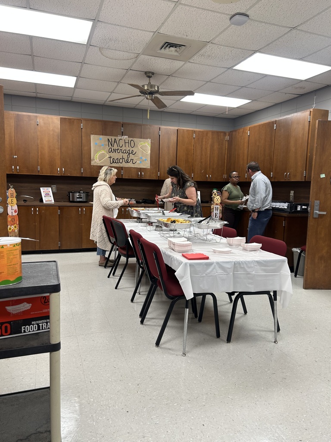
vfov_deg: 67.3
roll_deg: -3.0
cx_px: 166
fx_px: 331
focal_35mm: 26
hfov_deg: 53.1
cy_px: 221
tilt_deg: -7.1
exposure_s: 1/60
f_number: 1.5
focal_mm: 5.7
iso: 64
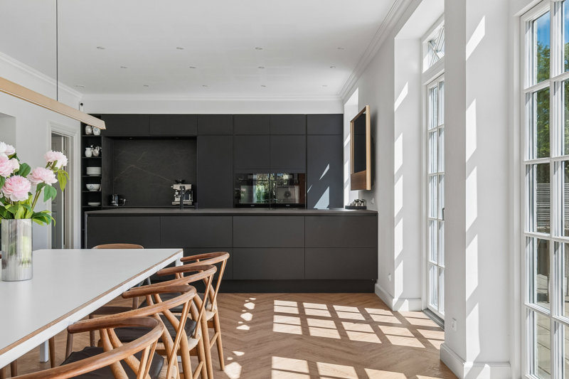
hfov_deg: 57.2
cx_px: 284
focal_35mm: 33
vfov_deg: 40.0
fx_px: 521
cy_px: 190
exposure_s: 1/20
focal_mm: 22
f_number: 10
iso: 200
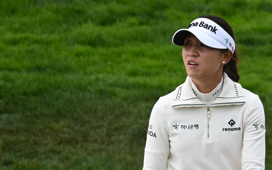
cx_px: 222
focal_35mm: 1118
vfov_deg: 1.2
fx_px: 8289
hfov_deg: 1.9
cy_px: 77
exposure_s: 1/640
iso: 160
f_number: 6.3
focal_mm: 250
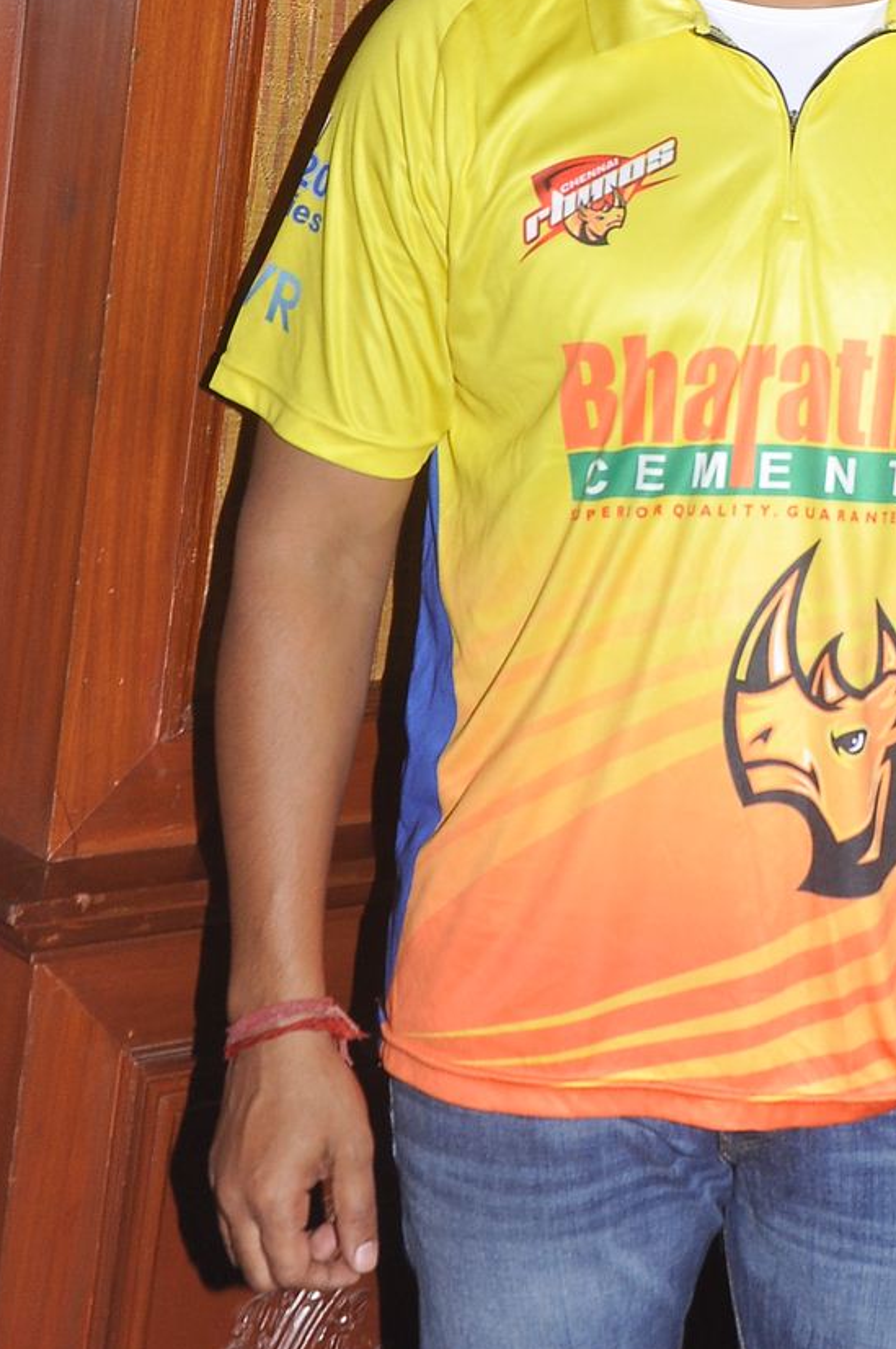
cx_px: 826
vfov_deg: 24.0
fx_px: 3142
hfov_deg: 16.0
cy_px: 382
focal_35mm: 84
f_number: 11
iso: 400
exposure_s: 1/100
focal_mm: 30
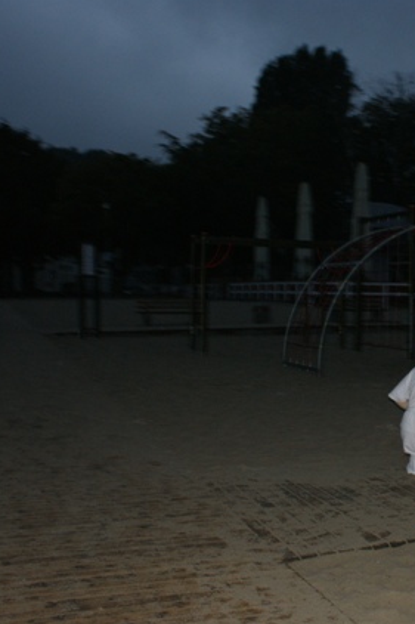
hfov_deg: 25.4
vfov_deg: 39.6
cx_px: 436
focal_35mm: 50
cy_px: 313
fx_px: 865
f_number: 5.6
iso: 400
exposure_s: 1/60
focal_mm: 22
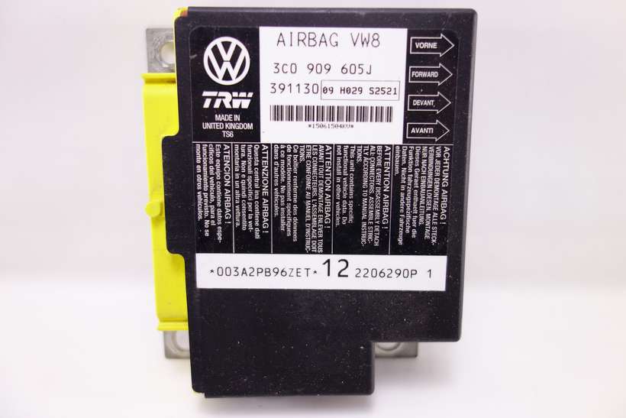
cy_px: 209
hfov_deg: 65.5
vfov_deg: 46.4
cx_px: 313
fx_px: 487
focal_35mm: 28
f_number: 2
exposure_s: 1/100
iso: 125
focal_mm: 10.4
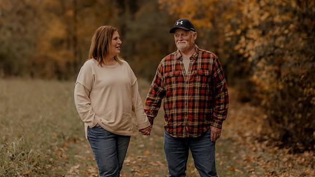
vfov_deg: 11.2
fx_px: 902
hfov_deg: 19.8
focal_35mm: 108
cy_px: 70
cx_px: 135
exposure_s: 1/2500
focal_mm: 85
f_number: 1.8
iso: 250
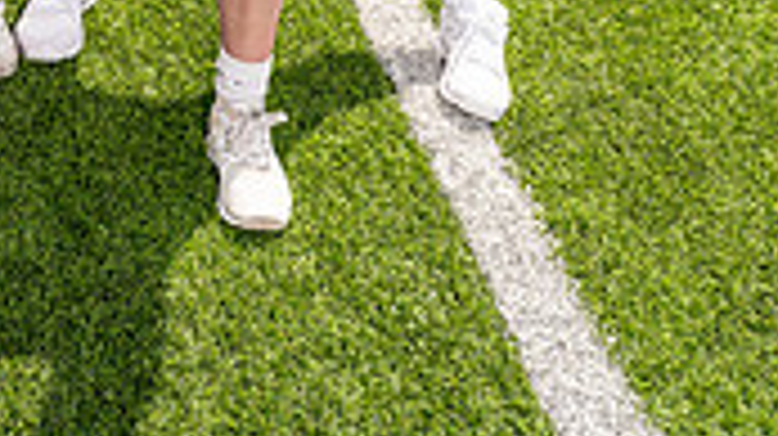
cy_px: -521
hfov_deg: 23.2
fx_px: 1855
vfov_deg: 11.6
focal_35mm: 90
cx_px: 117
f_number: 8
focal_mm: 33
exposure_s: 1/250
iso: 100
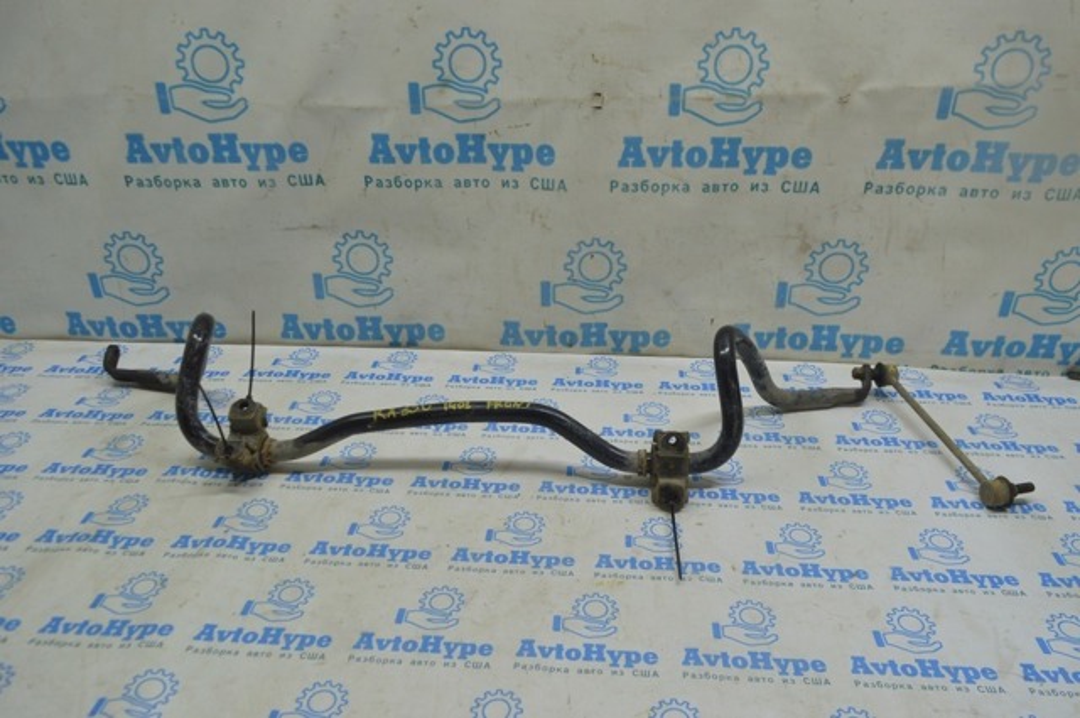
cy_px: 359
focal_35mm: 27
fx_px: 809
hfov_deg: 67.4
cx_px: 540
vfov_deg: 47.8
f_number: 5.6
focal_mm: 18
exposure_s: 1/40
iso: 400
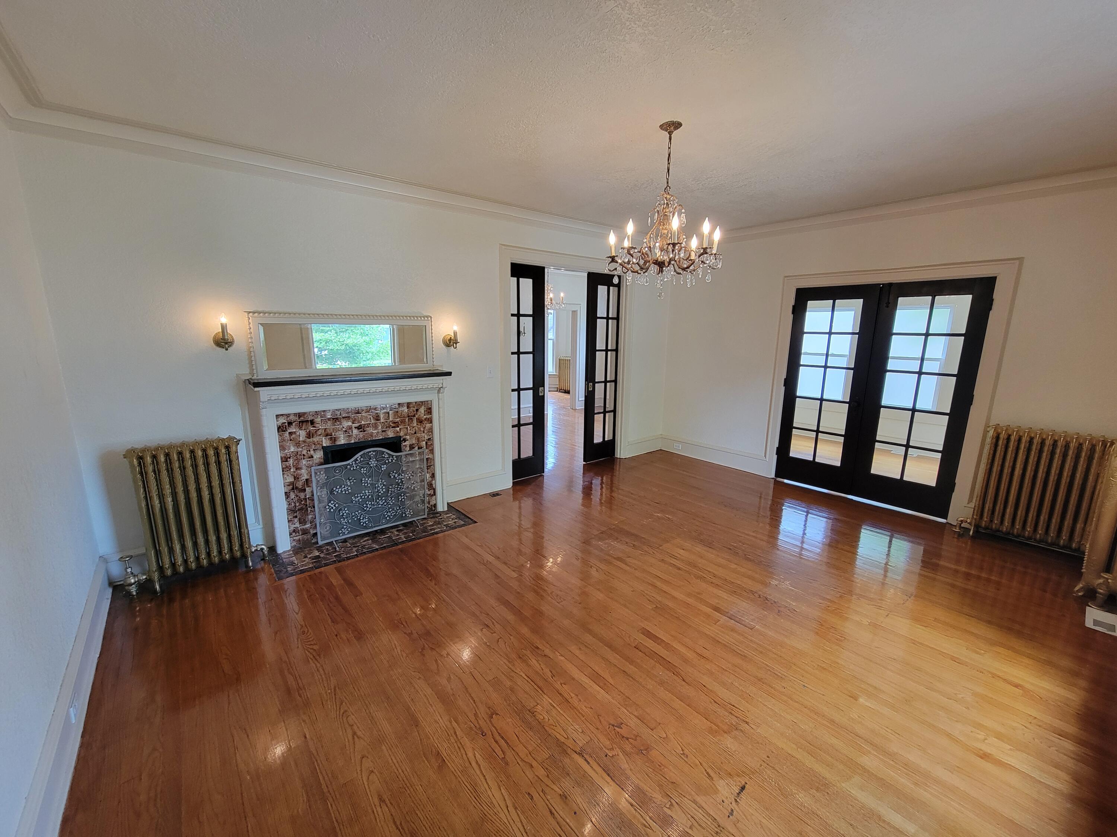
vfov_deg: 89.9
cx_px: 558
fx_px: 419
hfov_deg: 106.2
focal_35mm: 13
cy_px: 418
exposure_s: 1/60
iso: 160
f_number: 2.2
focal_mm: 2.2
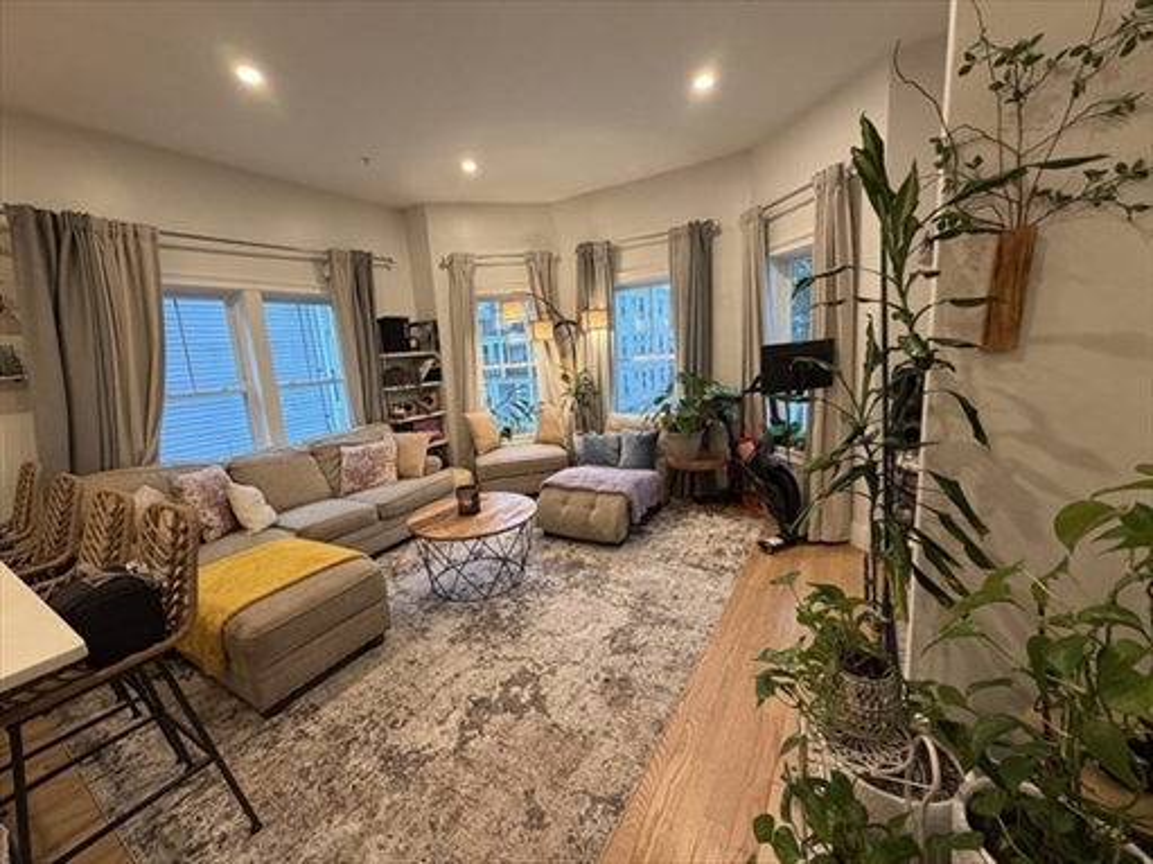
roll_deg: +4.1
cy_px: 432
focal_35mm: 14
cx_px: 576
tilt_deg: -11.3
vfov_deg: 85.7
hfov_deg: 102.1
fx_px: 466
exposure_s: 1/60
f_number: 2.2
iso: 320
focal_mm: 2.22
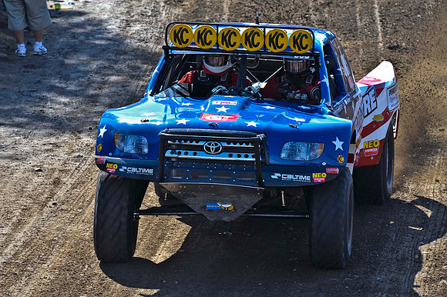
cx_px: 224
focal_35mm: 340
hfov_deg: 6.1
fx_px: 4219
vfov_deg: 4.0
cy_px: 148
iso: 640
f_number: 6.3
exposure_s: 1/640
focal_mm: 340
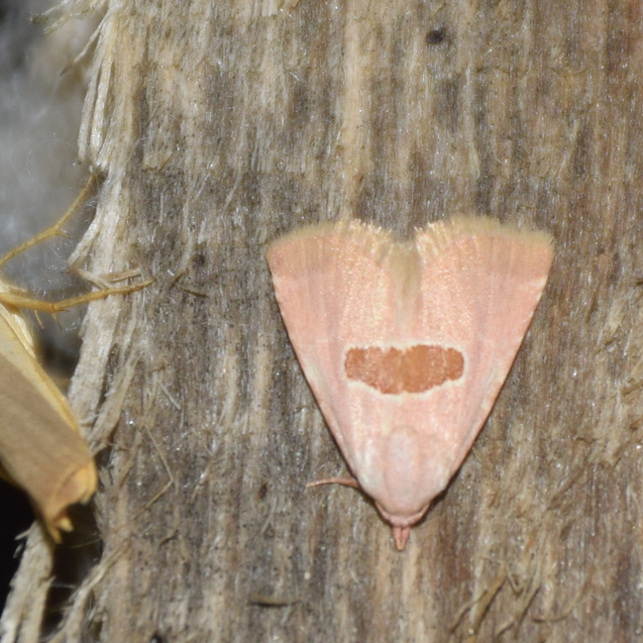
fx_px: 5653
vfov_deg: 6.5
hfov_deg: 6.5
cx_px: 438
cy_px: 321
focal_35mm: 269
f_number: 7.1
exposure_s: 1/60
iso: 320
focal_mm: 140
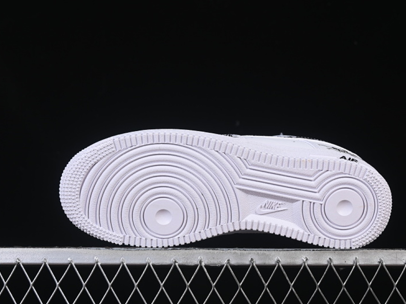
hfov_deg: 23.8
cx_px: 225
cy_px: 153
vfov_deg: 18.0
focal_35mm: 82
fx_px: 962
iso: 160
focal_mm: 50
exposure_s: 1/100
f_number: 8
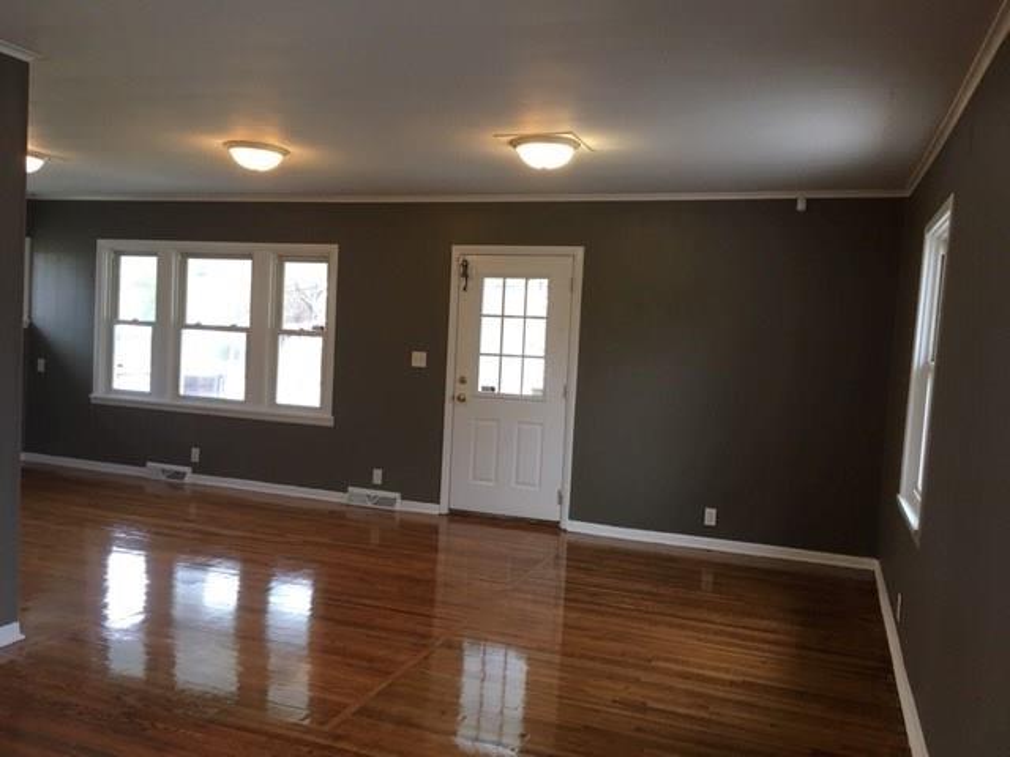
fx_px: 846
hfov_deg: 61.7
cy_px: 378
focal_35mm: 29
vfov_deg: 48.2
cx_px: 505
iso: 40
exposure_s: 1/30
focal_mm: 4.15
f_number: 2.2
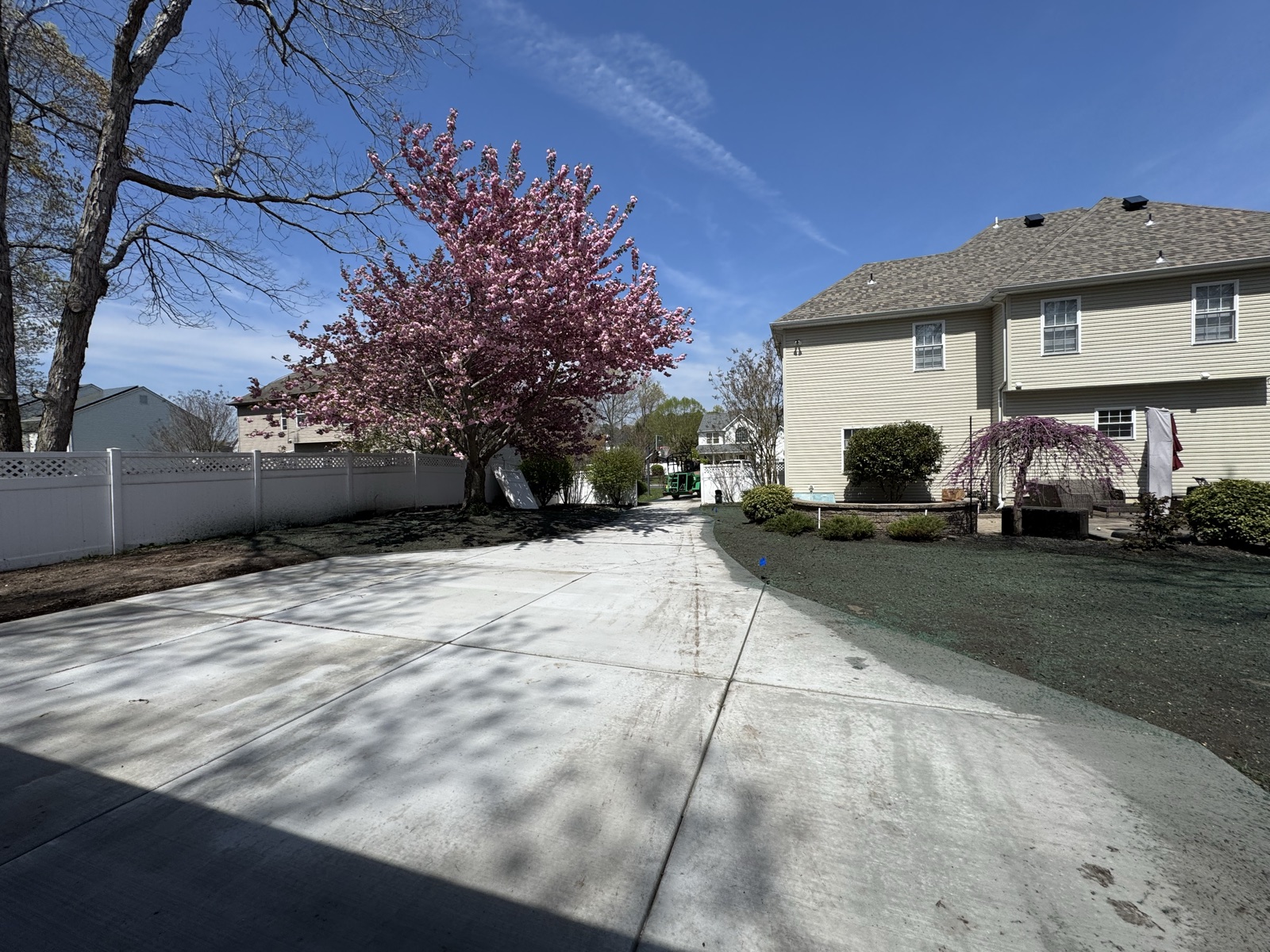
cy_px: 476
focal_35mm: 14
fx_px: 514
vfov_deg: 85.7
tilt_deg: -1.0
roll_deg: +0.9
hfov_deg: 102.1
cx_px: 635
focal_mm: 2.22
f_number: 2.2
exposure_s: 1/3106
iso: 50
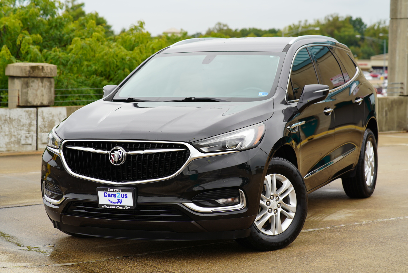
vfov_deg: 16.1
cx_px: 204
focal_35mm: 85
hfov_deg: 23.9
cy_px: 136
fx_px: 964
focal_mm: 85
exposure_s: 1/100
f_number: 4
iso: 100
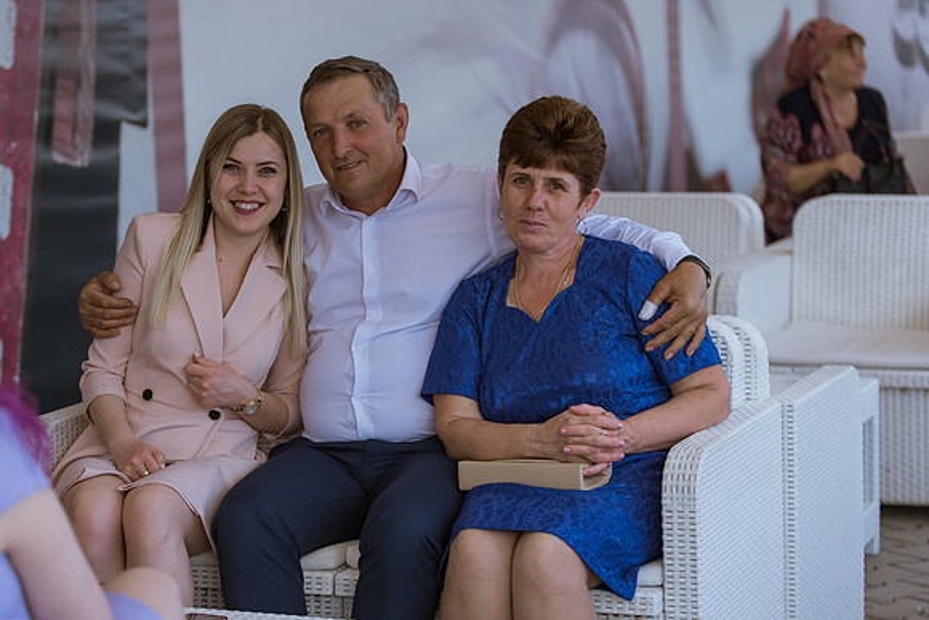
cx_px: 399
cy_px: 310
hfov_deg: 18.7
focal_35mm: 109
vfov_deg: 12.6
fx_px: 2813
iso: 400
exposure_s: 1/640
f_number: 3.5
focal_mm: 90
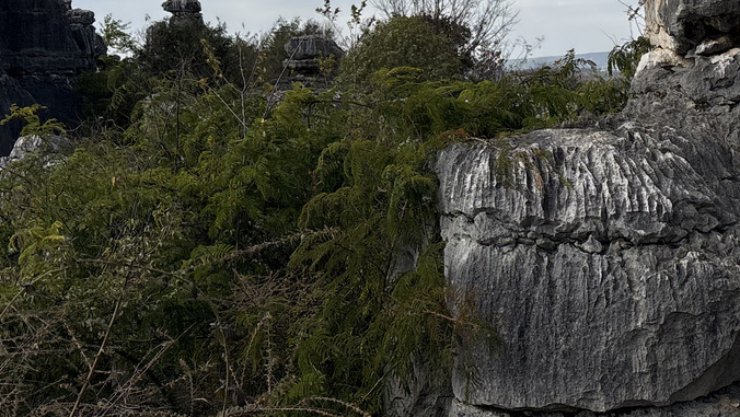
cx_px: 454
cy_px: -56
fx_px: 1315
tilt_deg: +4.9
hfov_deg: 31.3
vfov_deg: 17.3
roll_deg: +1.8
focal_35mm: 67
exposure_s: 1/5348
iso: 50
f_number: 1.6
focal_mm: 5.96
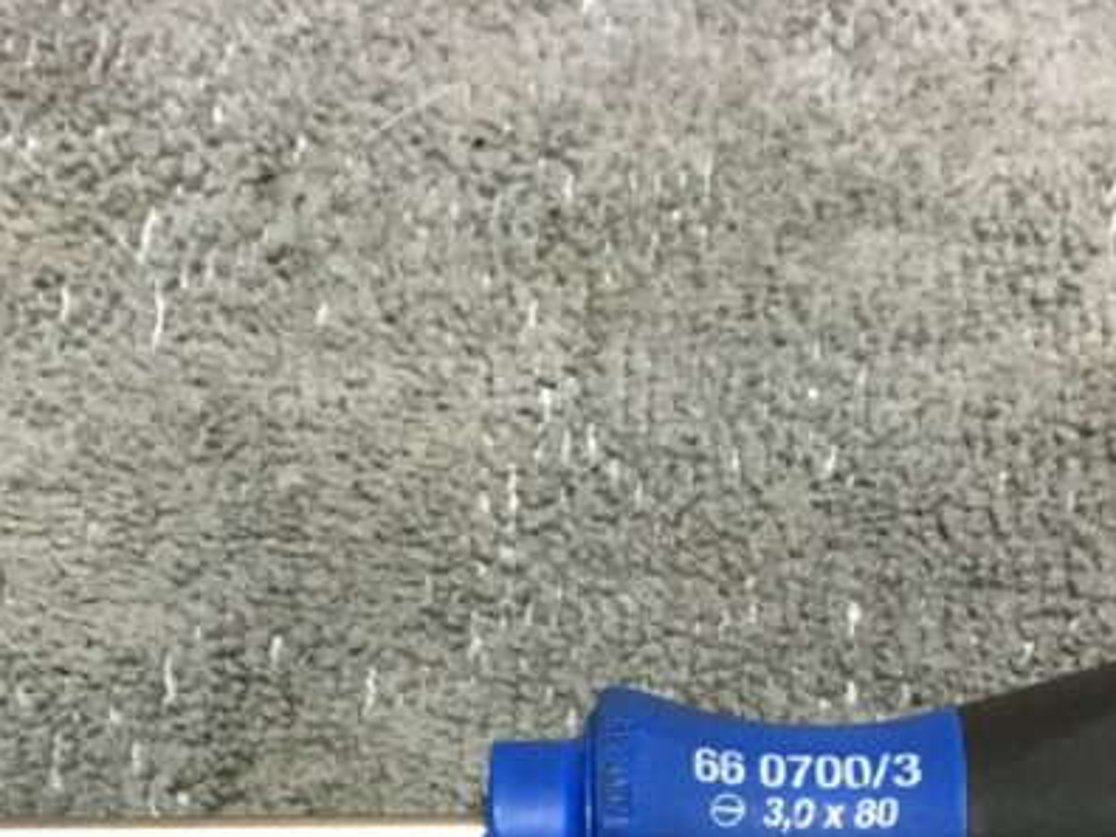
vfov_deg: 18.4
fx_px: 2418
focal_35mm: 75
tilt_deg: -64.1
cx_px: 493
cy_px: 1054
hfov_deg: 26.0
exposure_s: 1/15
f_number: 2.2
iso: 250
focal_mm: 4.15
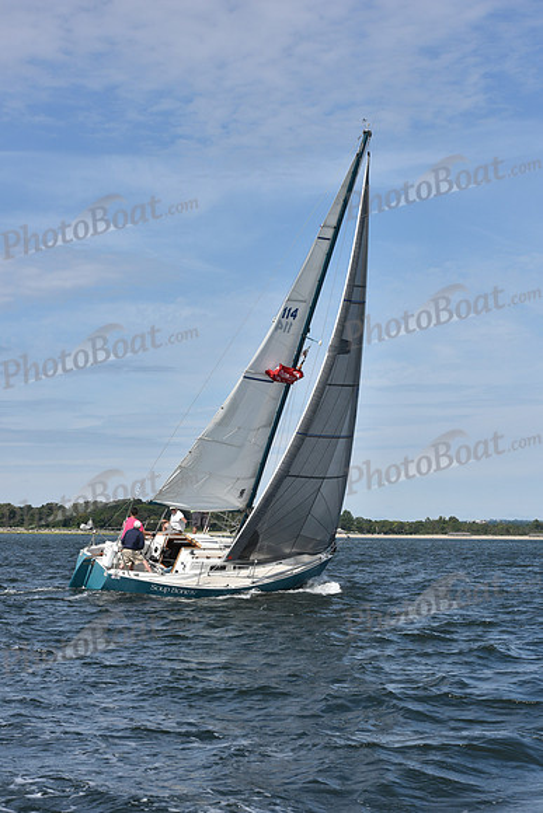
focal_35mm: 70
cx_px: 272
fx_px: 1583
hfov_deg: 19.5
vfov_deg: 28.8
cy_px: 406
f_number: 10
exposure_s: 1/1000
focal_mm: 70
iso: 320
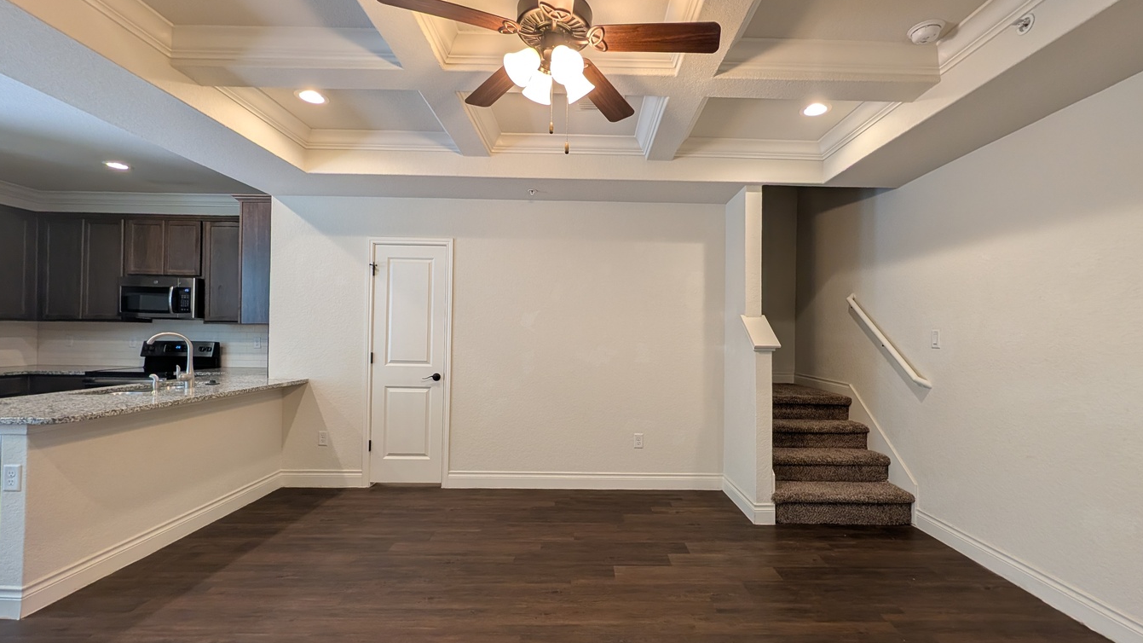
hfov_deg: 106.8
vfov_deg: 74.3
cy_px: 332
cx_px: 590
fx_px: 424
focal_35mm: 14
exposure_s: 1/60
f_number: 1.7
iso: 67
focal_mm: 2.02
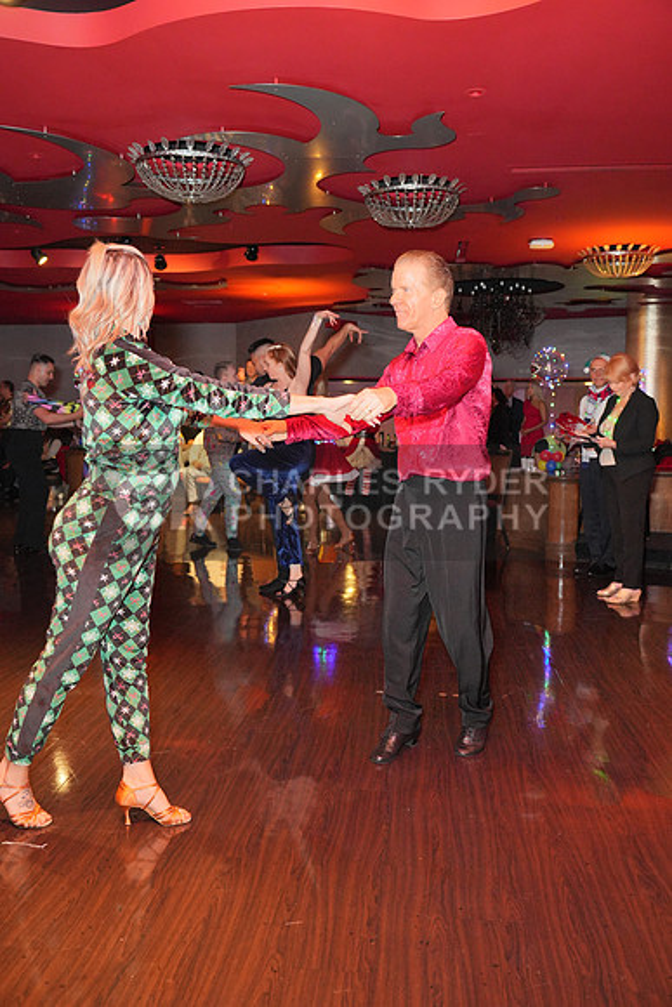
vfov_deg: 60.3
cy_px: 504
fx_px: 867
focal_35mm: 31
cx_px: 336
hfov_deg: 42.3
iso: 4000
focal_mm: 31
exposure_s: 1/125
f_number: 4
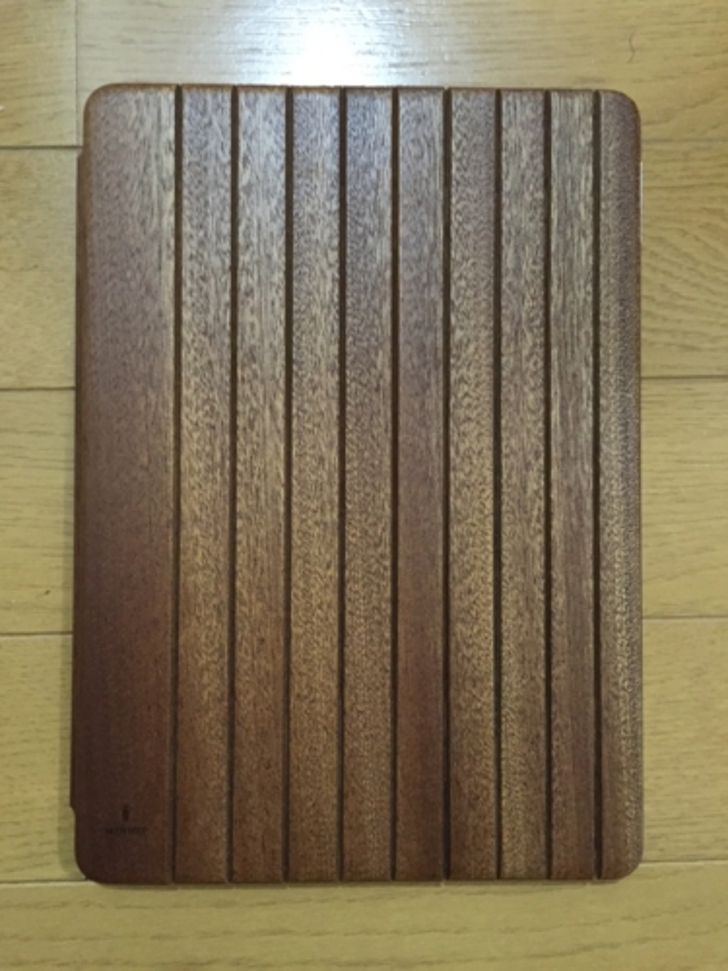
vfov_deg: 61.7
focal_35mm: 29
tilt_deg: -88.2
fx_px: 813
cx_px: 364
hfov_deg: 48.2
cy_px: 486
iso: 400
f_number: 2.2
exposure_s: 1/15
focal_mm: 4.15
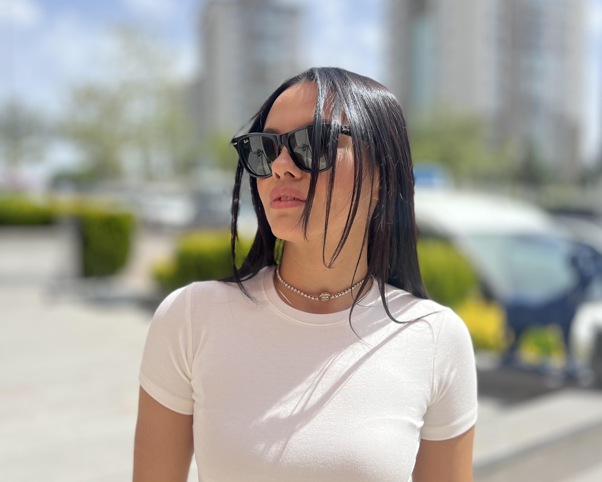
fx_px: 606
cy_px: 256
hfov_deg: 52.8
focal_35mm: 34
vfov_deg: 43.3
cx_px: 302
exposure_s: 1/3257
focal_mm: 5.7
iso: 50
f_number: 1.5
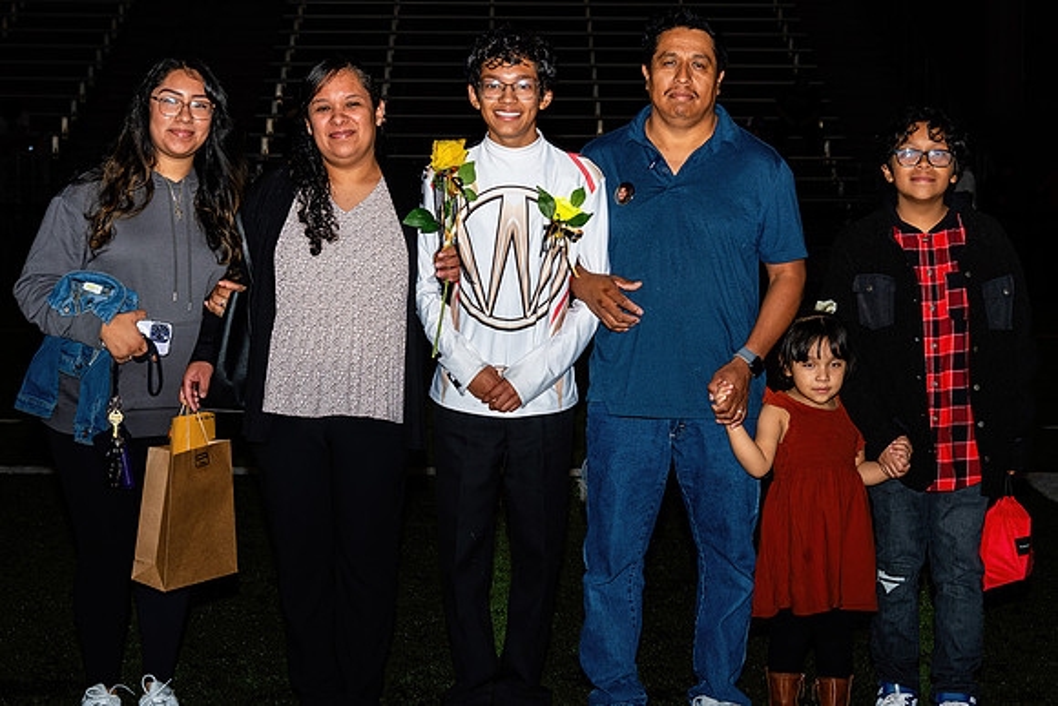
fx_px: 2208
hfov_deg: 27.0
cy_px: 305
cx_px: 528
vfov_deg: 18.2
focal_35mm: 75
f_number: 5
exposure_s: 1/200
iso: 320
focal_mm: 38
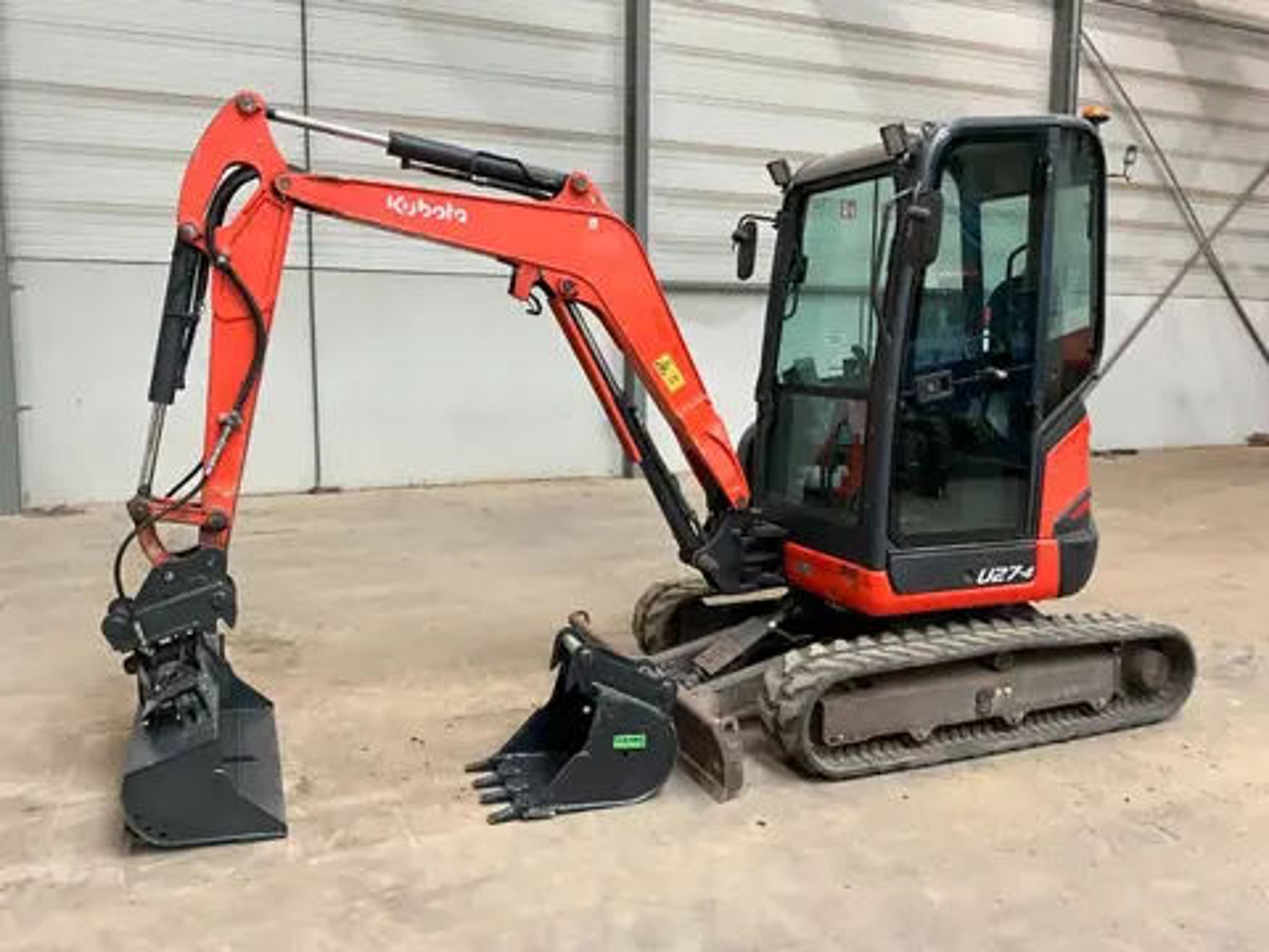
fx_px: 1063
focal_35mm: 29
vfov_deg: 48.2
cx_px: 634
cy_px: 476
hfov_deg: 61.7
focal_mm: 3
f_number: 1.8
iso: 125
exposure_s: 1/60
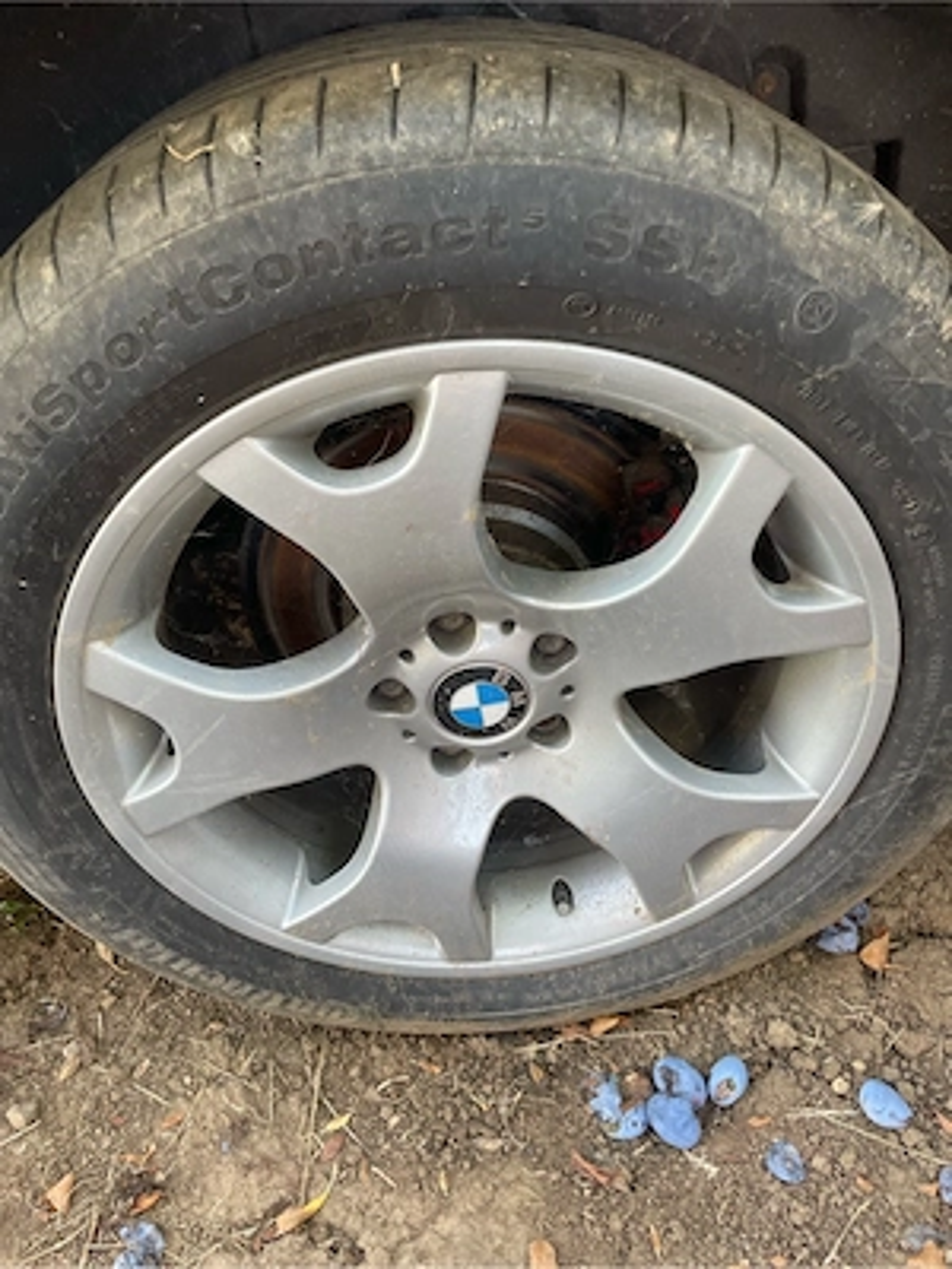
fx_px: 953
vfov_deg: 67.3
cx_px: 476
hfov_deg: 53.1
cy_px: 634
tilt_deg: -42.6
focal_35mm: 26
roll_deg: +7.6
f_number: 1.6
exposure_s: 1/121
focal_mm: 4.2
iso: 100
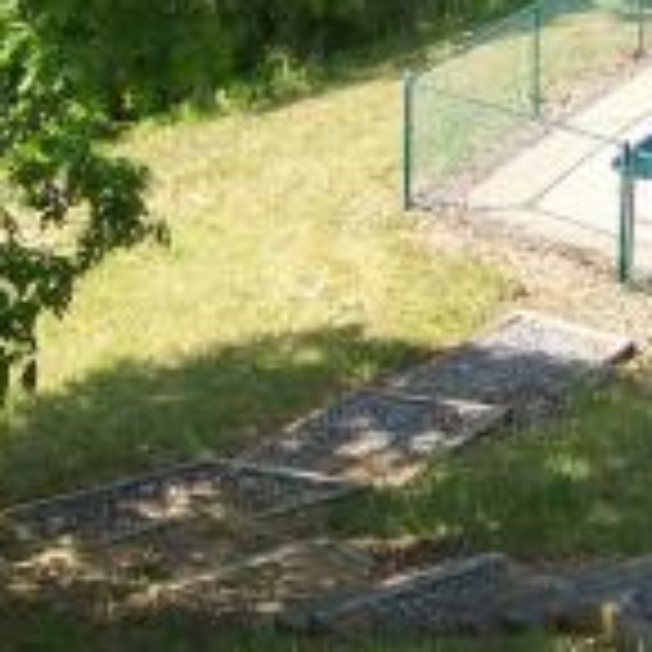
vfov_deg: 13.4
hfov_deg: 13.4
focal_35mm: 127
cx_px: 769
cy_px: -121
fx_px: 2706
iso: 67
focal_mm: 5.85
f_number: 2.8
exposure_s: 1/400
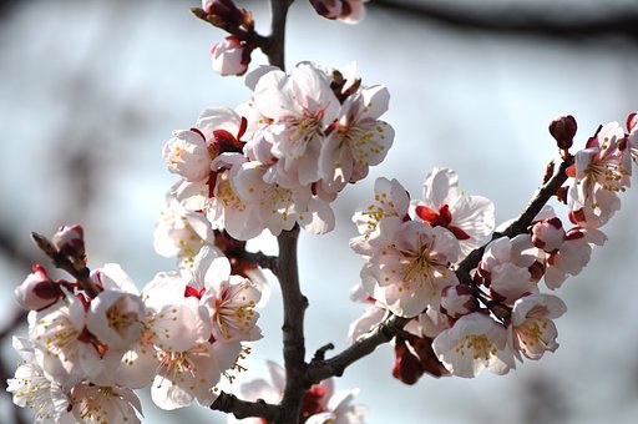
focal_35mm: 225
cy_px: 212
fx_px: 3982
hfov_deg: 9.2
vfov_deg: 6.1
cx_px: 319
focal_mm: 150
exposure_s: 1/1000
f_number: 8
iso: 200
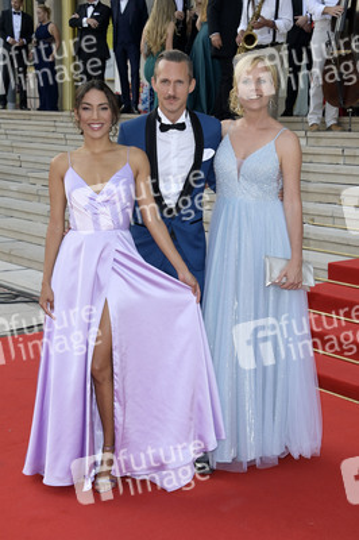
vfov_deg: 34.5
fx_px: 869
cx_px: 180
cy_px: 270
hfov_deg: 23.3
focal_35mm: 58
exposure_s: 1/250
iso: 800
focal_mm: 58
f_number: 6.3
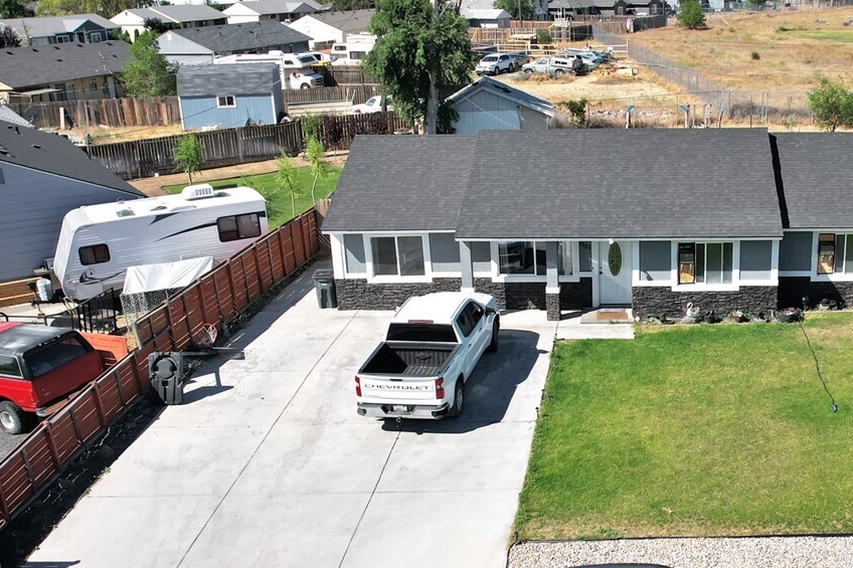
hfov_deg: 43.2
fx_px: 1042
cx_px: 630
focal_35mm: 44
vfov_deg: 30.4
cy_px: 346
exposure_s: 1/2000
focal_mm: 8.38
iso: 100
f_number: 2.8
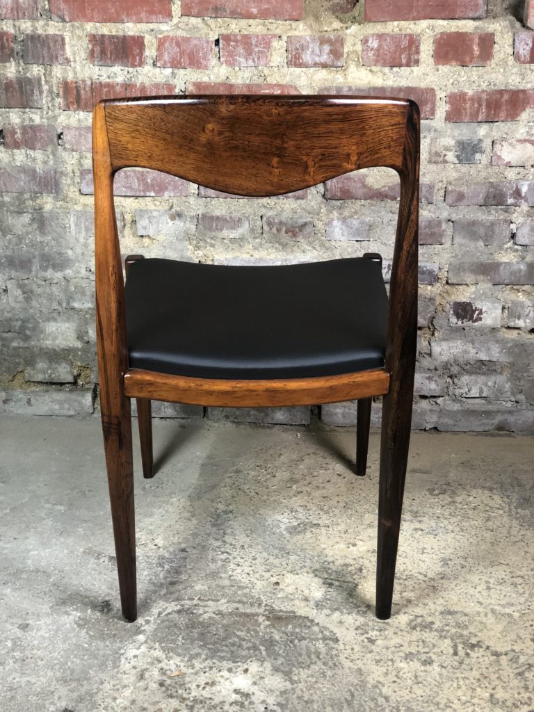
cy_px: 356
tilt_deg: -22.4
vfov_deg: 36.8
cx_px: 267
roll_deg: +0.7
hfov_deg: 28.0
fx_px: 1070
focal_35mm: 52
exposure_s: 1/33
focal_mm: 6
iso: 125
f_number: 2.4
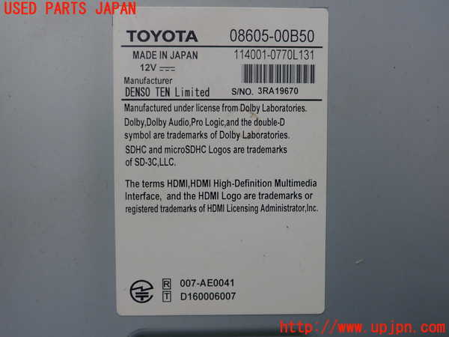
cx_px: 224
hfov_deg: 60.0
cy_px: 168
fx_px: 389
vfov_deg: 46.8
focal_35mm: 30
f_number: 2.3
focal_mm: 5.5
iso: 125
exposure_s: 1/125
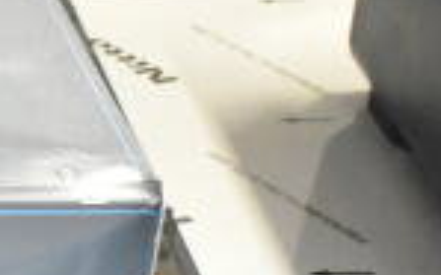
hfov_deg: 13.6
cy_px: 253
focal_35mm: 138
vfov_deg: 9.4
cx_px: -355
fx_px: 1658
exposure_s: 1/40
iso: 10000
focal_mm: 22
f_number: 3.8
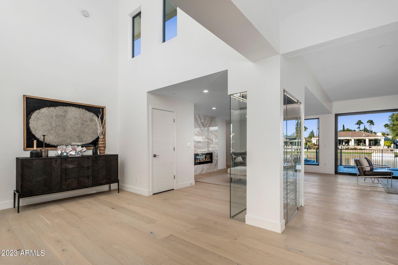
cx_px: 199
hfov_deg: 93.3
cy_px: 132
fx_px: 188
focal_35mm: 17
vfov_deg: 70.4
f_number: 10
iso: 500
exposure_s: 1/20
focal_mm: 17
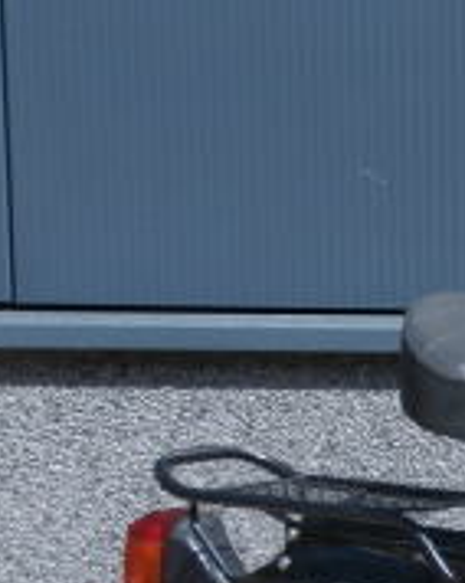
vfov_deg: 11.5
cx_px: 868
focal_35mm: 165
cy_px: 652
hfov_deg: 8.9
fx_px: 2843
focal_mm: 8.29
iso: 100
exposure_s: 1/400
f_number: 4.2
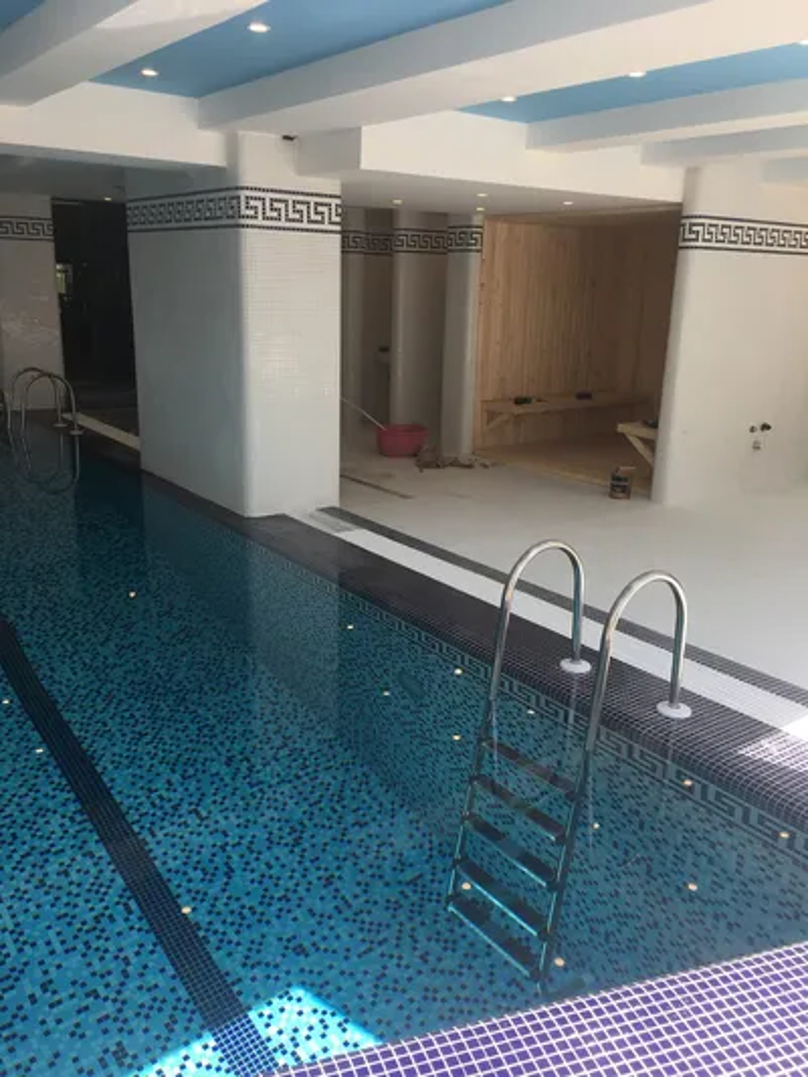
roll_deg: -1.4
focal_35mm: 29
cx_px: 404
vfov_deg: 61.6
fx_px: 902
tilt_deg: -15.3
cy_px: 538
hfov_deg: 48.2
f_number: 2.2
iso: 25
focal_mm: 4.15
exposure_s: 1/337
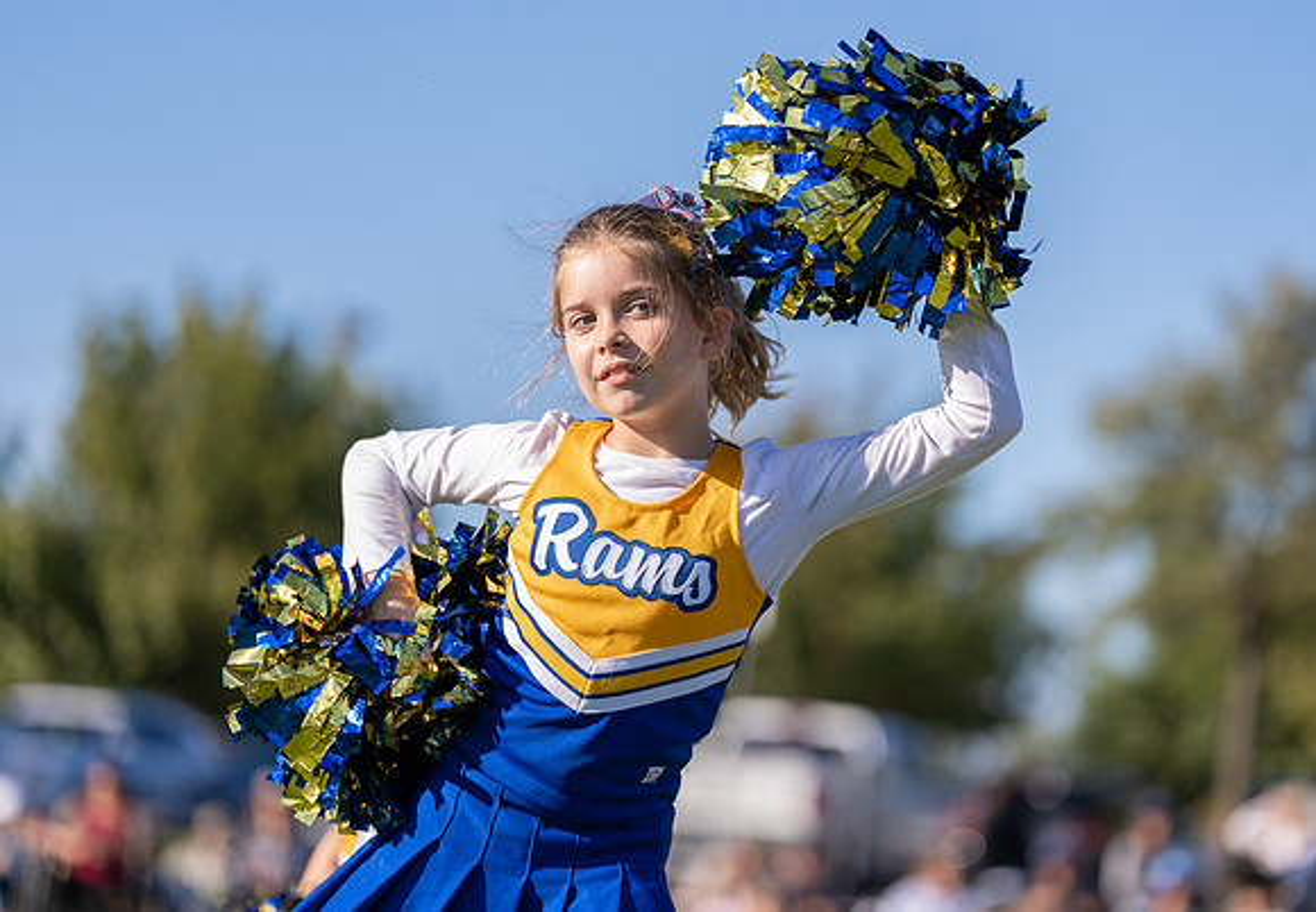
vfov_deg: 8.5
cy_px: 430
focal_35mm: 166
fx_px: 6132
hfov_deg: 12.2
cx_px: 742
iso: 100
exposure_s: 1/1250
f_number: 2.8
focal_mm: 148
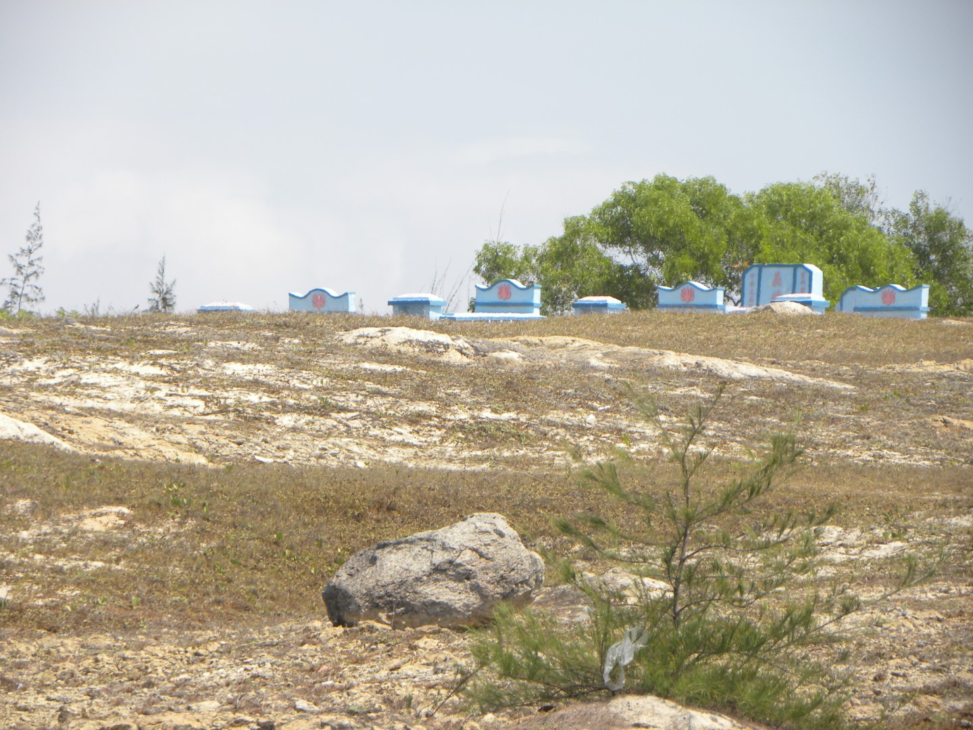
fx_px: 9473
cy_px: 365
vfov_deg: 4.4
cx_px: 486
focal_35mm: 337
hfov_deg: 5.9
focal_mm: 59.9
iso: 64
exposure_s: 1/283
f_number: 5.6
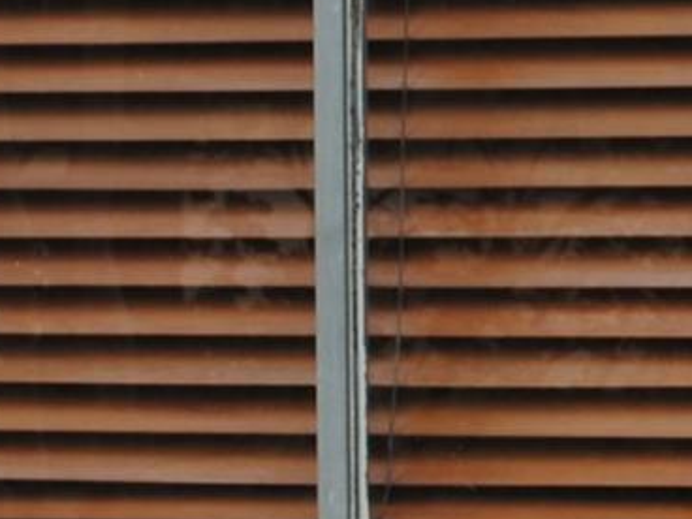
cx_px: 1388
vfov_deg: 6.1
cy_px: -367
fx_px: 4818
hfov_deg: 7.9
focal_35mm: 241
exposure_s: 1/125
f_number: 5.6
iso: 100
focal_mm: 30
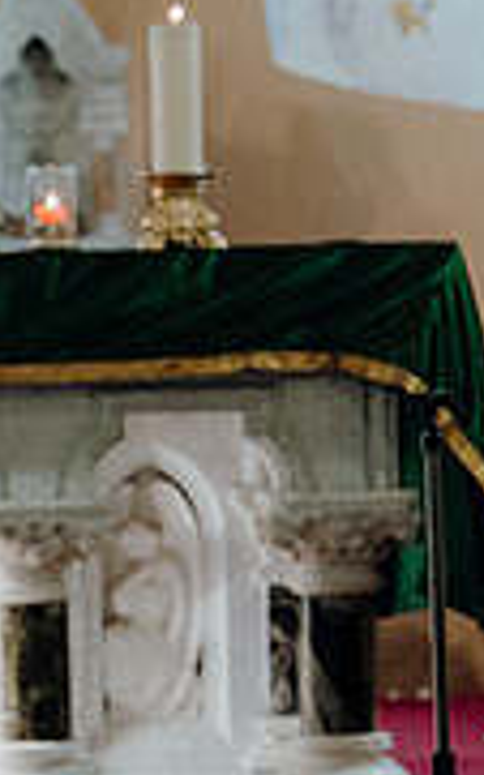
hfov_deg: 5.6
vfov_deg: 9.1
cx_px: -411
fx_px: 4837
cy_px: 614
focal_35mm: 229
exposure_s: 1/200
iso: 5000
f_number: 3.5
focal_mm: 70
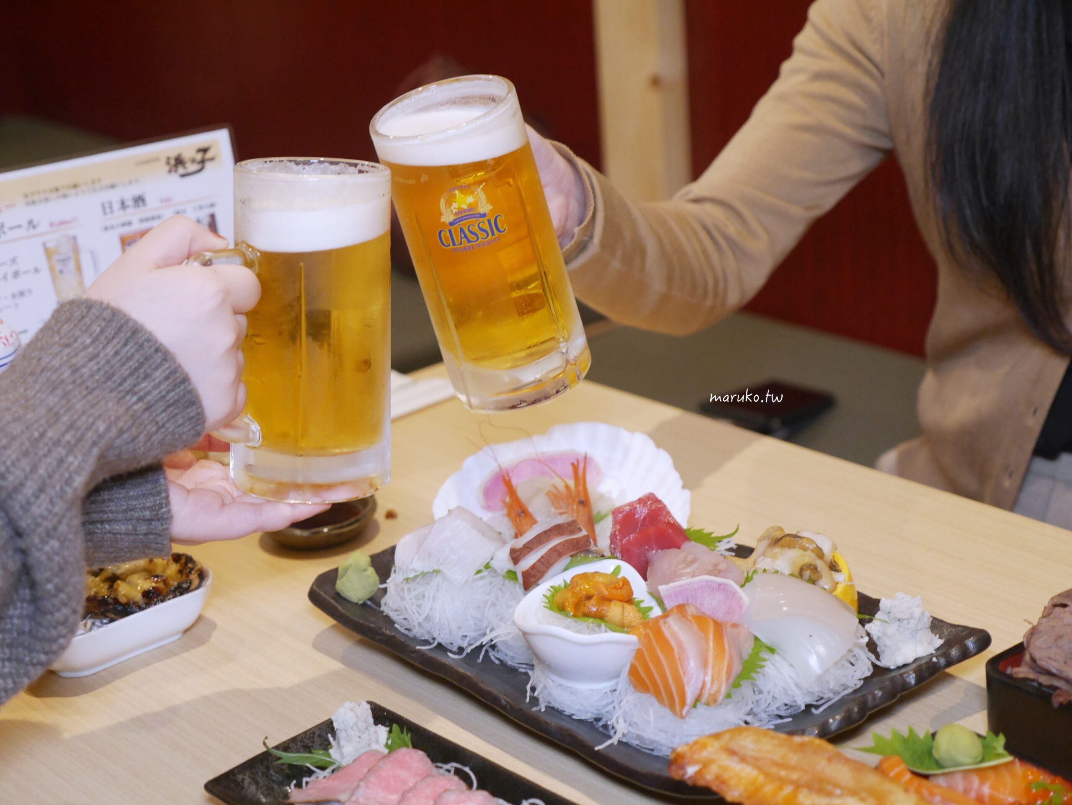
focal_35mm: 64
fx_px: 1983
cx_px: 536
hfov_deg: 30.3
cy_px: 402
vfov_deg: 22.9
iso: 1000
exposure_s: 1/60
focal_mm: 32
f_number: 2.8
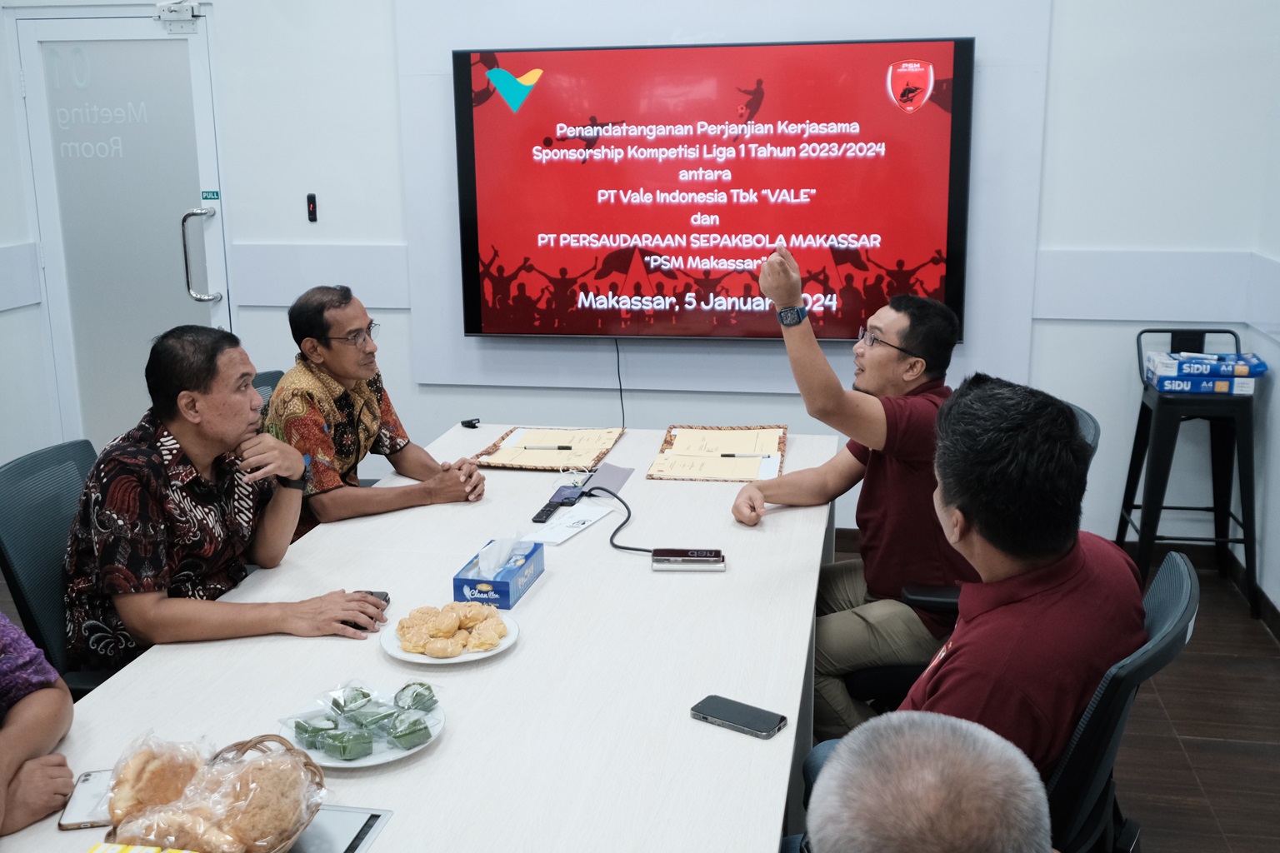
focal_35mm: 36
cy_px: 426
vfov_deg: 36.9
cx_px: 640
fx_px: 1280
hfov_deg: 53.1
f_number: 4
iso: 1600
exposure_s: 1/125
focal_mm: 24
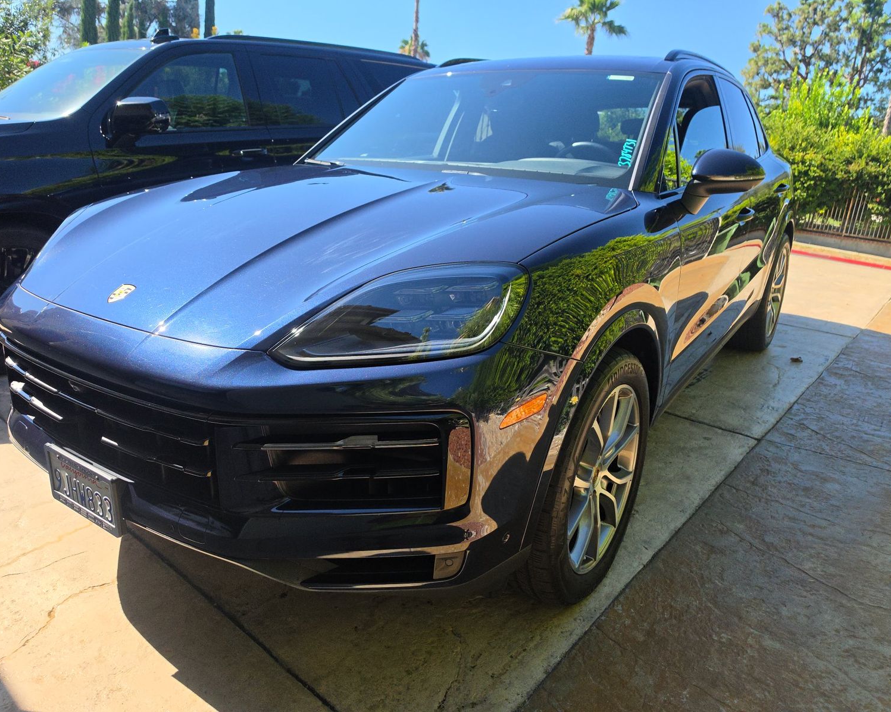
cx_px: 460
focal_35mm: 24
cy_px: 356
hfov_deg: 70.3
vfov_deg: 58.8
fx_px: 633
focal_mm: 6.5
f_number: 1.4
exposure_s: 1/4055
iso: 64
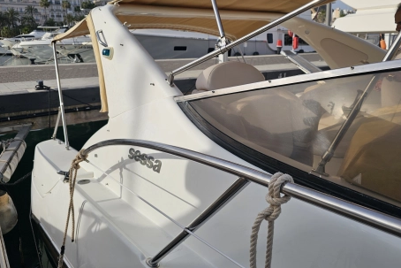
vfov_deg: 44.6
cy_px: 101
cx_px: 218
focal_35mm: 29
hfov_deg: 63.5
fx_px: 323
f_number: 1.7
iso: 10
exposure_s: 1/1002
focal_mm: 6.3
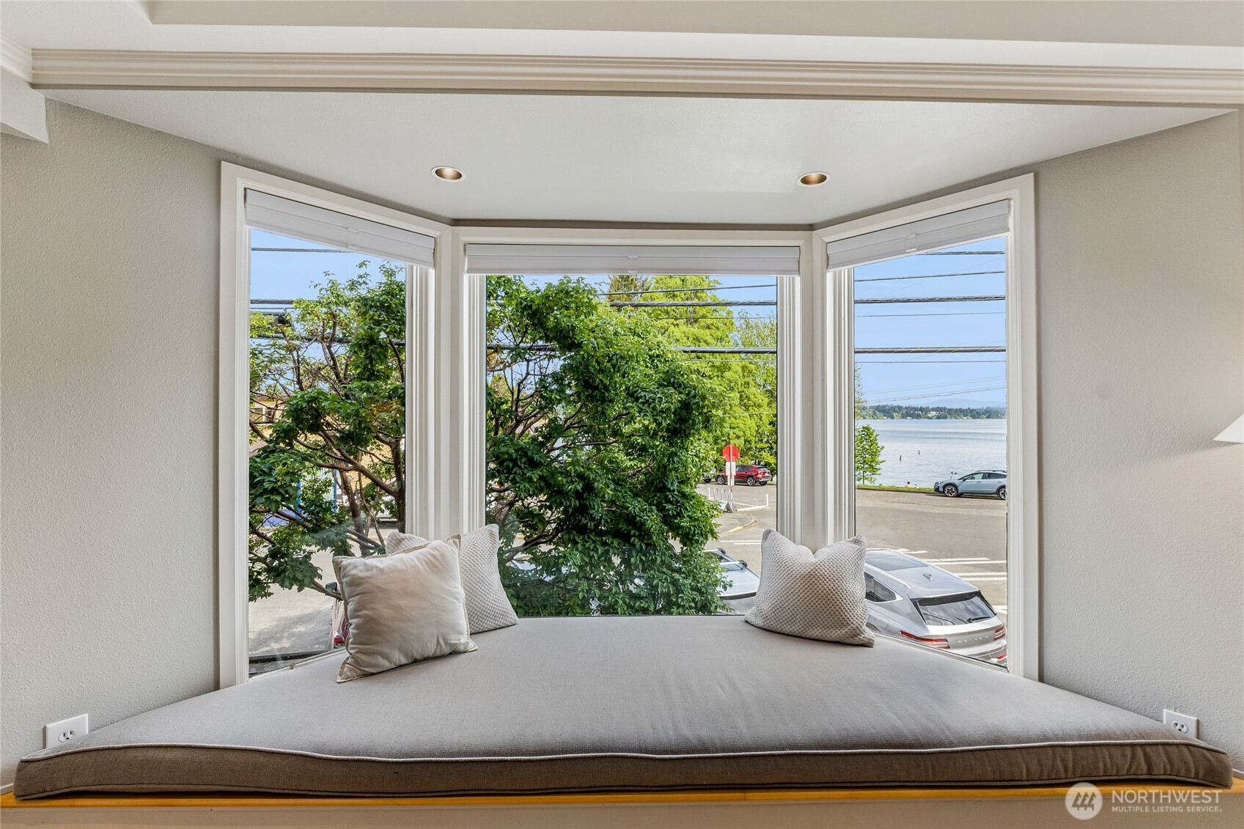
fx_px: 518
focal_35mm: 15
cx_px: 622
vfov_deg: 77.3
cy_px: 414
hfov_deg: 100.4
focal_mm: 10
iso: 250
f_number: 9
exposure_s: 1/60
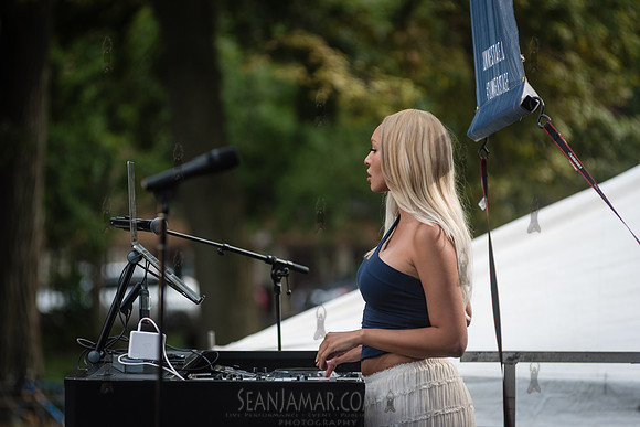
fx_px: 3574
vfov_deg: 6.8
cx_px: 320
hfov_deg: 10.2
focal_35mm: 201
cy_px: 214
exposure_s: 1/2000
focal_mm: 200
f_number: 4
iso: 500
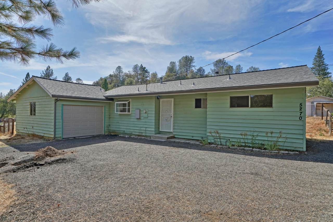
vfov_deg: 64.5
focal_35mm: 19
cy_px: 111
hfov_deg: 86.9
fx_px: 176
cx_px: 166
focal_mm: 19
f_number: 7.1
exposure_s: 1/200
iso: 100
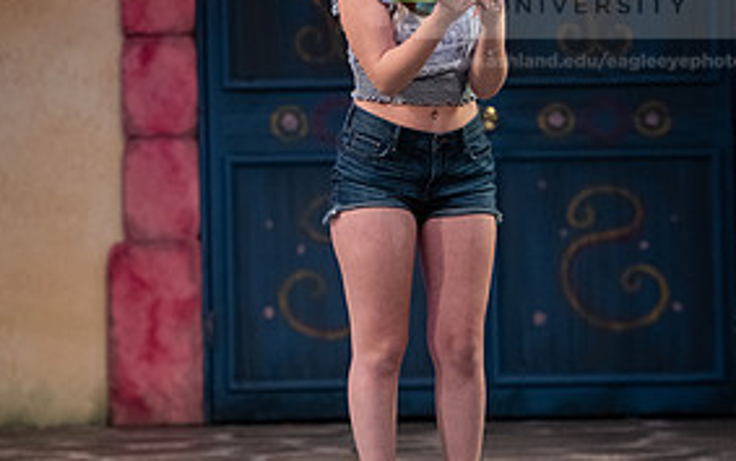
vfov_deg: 4.6
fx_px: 5698
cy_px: 89
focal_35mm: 284
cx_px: 375
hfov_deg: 7.4
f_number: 3.2
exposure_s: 1/320
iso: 2500
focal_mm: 175
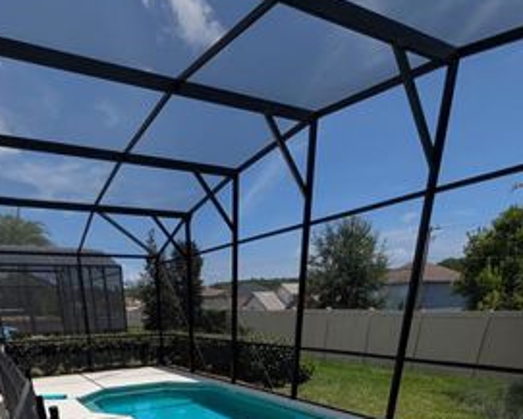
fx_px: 356
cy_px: 490
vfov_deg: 42.7
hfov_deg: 71.6
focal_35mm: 23
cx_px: 203
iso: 57
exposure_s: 1/3906
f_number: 1.7
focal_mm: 2.02
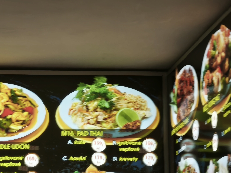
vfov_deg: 5.8
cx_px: -59
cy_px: 152
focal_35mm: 255
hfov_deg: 7.7
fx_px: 1702
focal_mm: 7.1
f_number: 1.9
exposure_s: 1/99.9
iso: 640
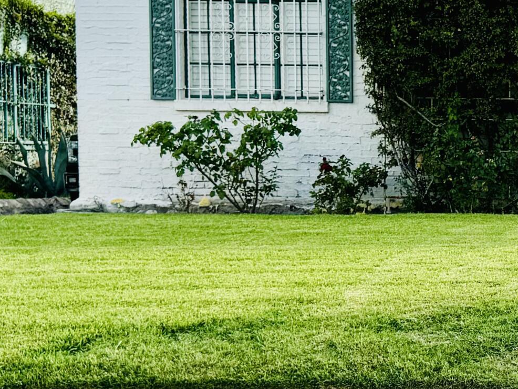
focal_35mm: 73
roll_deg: -1.0
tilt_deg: -3.8
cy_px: 127
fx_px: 1093
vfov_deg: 20.1
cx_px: 582
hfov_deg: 24.7
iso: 80
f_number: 1.78
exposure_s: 1/2415
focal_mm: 6.76
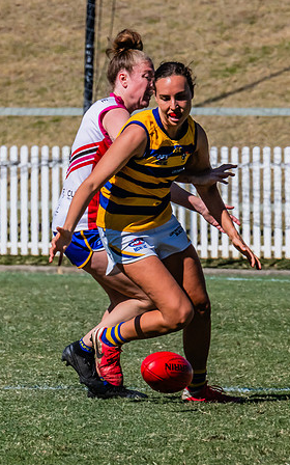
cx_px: 35
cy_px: 236
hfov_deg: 1.4
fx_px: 12152
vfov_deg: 2.2
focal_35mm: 961
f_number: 16
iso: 800
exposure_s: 1/1600
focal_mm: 420
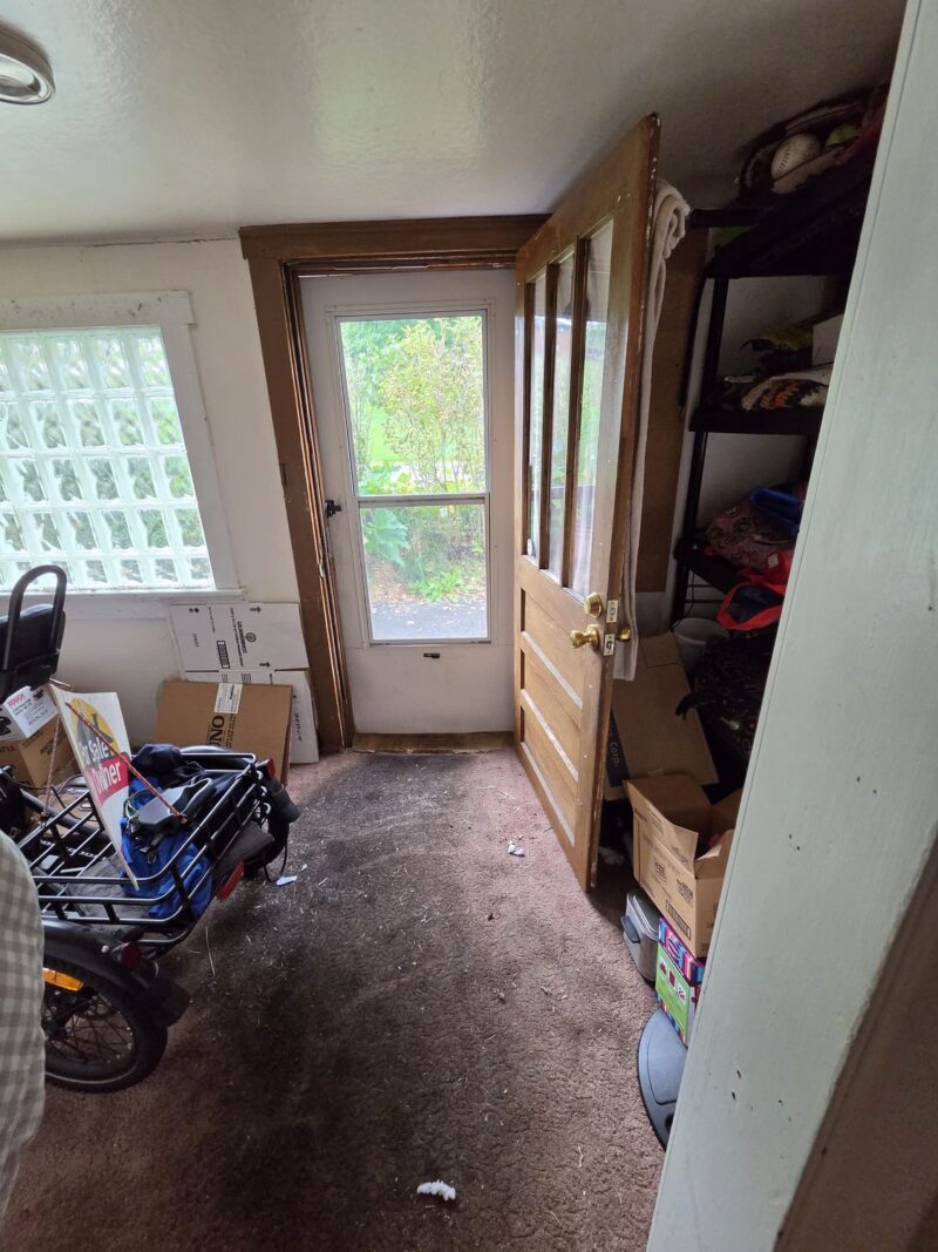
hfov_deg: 89.9
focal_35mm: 13
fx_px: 470
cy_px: 626
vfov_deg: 106.2
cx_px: 469
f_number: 2.2
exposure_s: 1/240
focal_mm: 2.2
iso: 500
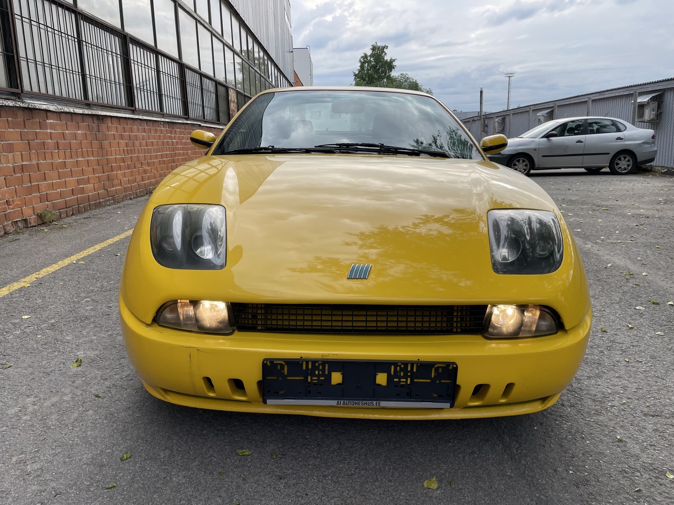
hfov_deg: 67.3
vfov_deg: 53.1
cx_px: 337
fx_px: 506
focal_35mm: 26
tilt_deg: -12.3
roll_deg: +1.0
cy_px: 252
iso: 32
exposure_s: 1/824
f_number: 1.6
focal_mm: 4.2
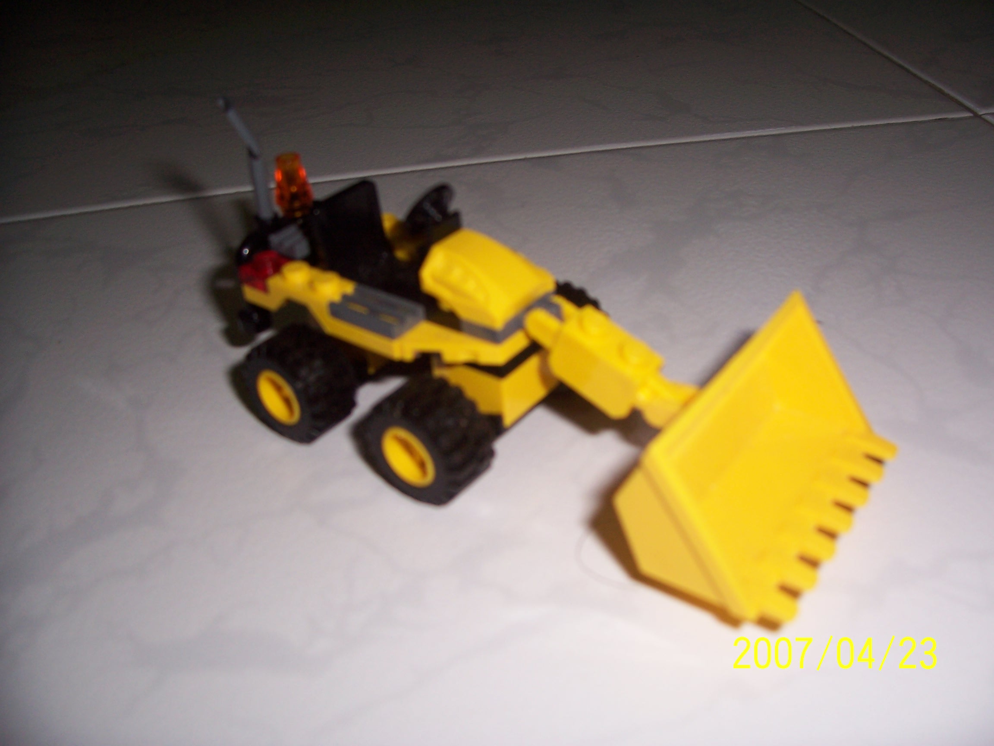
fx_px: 976
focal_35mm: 34
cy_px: 373
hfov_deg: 54.0
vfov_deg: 41.8
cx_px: 497
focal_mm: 5.6
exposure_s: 1/60
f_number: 2.7
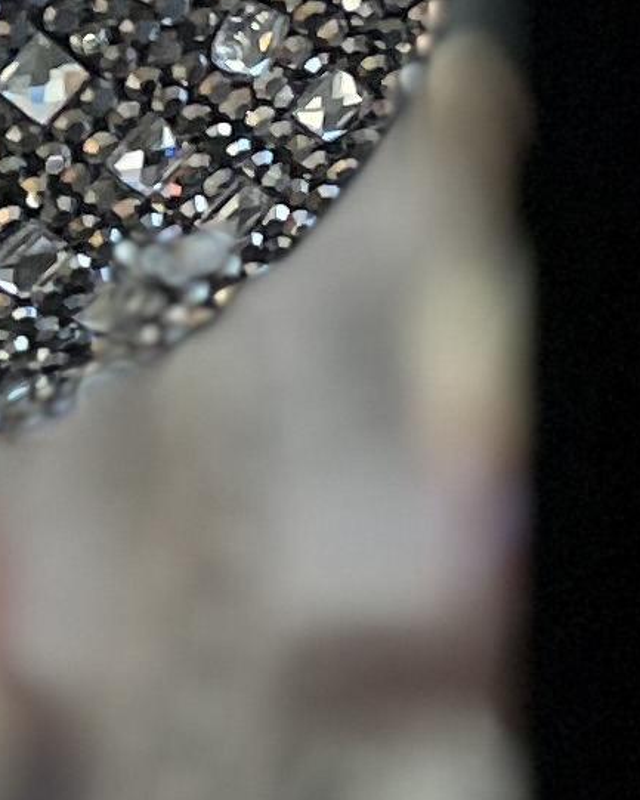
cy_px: -404
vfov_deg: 9.9
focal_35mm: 189
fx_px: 4474
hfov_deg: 7.9
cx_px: -452
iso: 320
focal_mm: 4.2
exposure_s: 1/60
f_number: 1.6
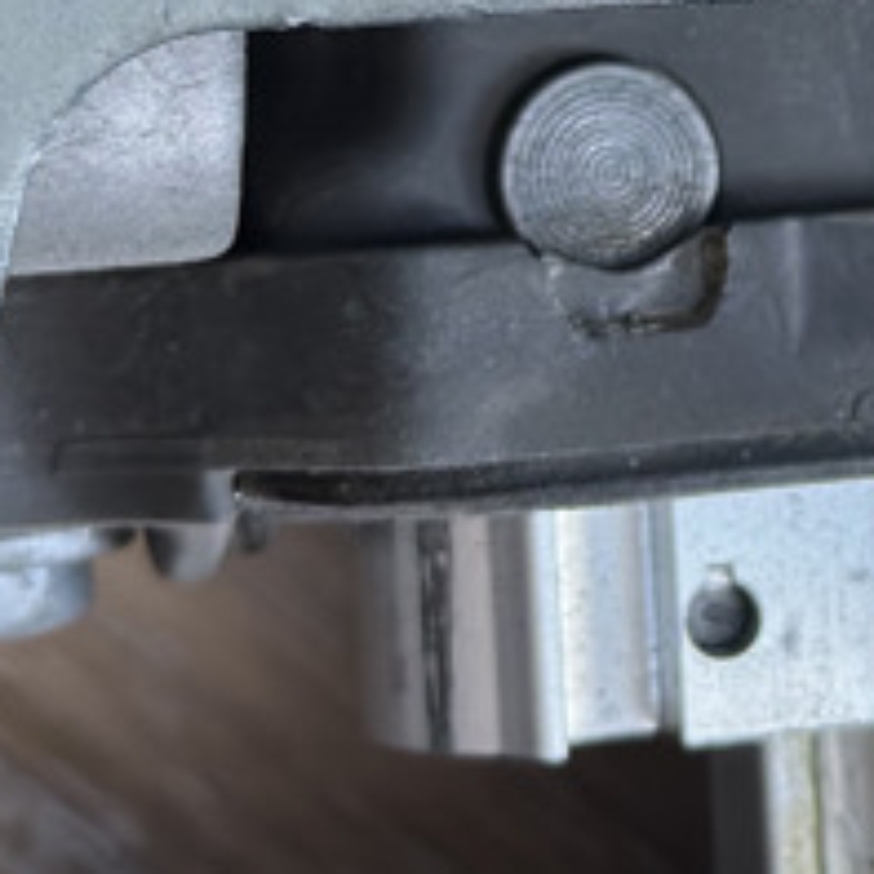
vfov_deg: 12.5
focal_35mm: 138
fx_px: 3942
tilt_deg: -77.3
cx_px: 905
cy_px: 47
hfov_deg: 12.5
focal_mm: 6.86
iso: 320
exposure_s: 1/60
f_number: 1.78
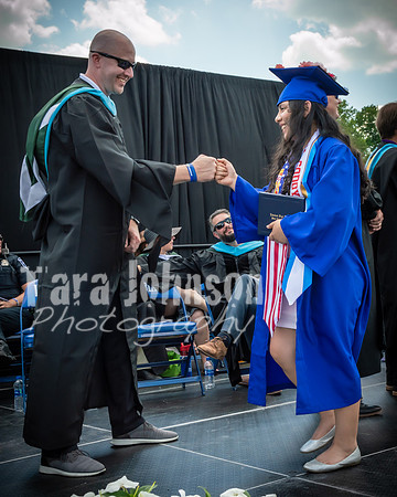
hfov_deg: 26.6
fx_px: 834
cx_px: 274
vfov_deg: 33.1
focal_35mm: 57
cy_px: 241
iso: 200
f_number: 7.1
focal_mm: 26
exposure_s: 1/320
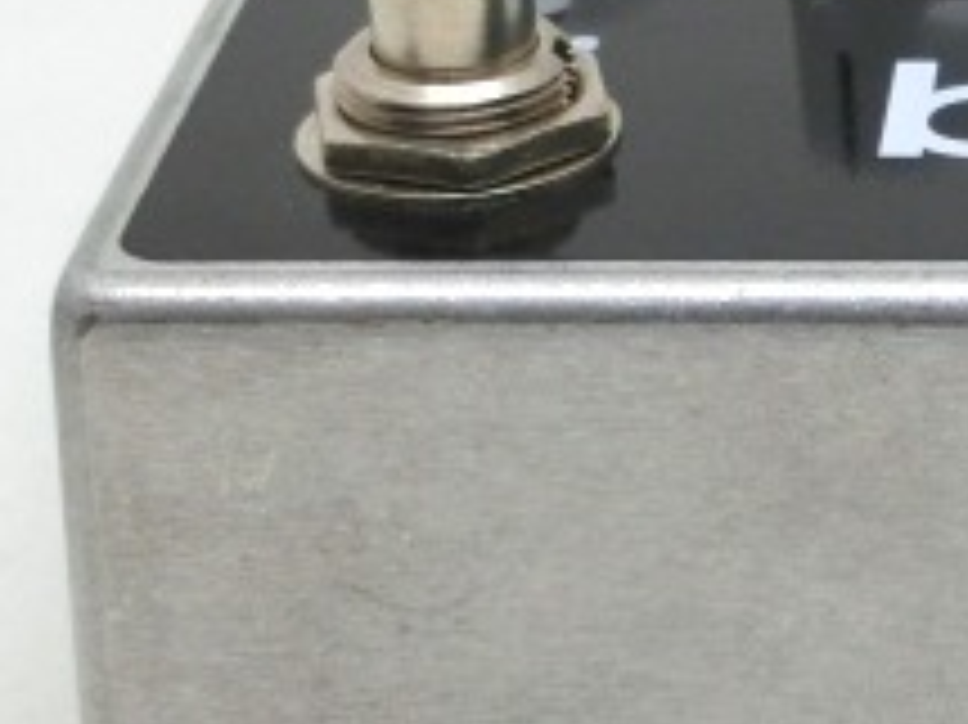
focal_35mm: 179
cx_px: 1283
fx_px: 5003
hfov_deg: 10.8
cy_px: 297
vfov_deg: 8.3
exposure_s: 1/80
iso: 400
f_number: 5
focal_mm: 10.7
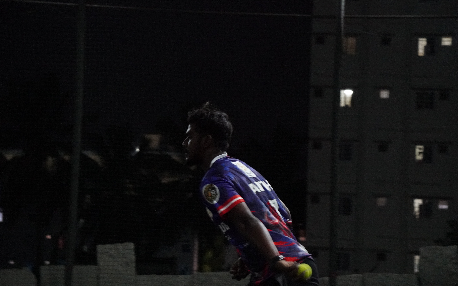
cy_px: 144
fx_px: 1498
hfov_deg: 17.4
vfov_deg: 10.9
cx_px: 229
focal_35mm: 120
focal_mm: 78
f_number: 5.6
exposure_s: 1/125
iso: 8000
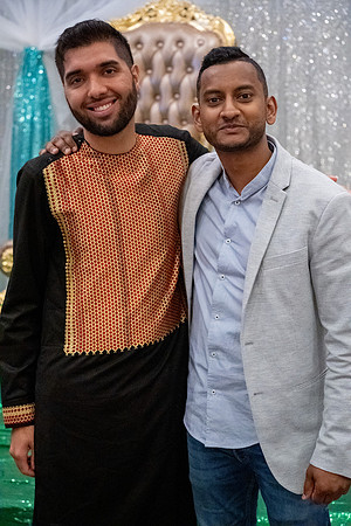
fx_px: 1024
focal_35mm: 70
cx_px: 176
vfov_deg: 28.8
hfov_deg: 19.5
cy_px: 263
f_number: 4
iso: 32000
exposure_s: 1/320
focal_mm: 70
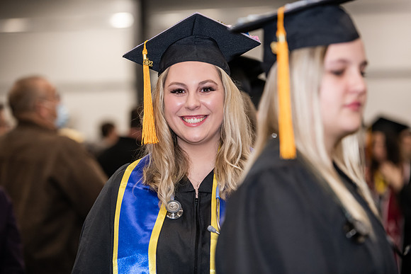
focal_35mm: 130
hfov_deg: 15.8
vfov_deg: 10.6
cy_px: 137
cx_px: 206
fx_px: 1484
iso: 2000
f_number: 3.2
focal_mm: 130
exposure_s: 1/200
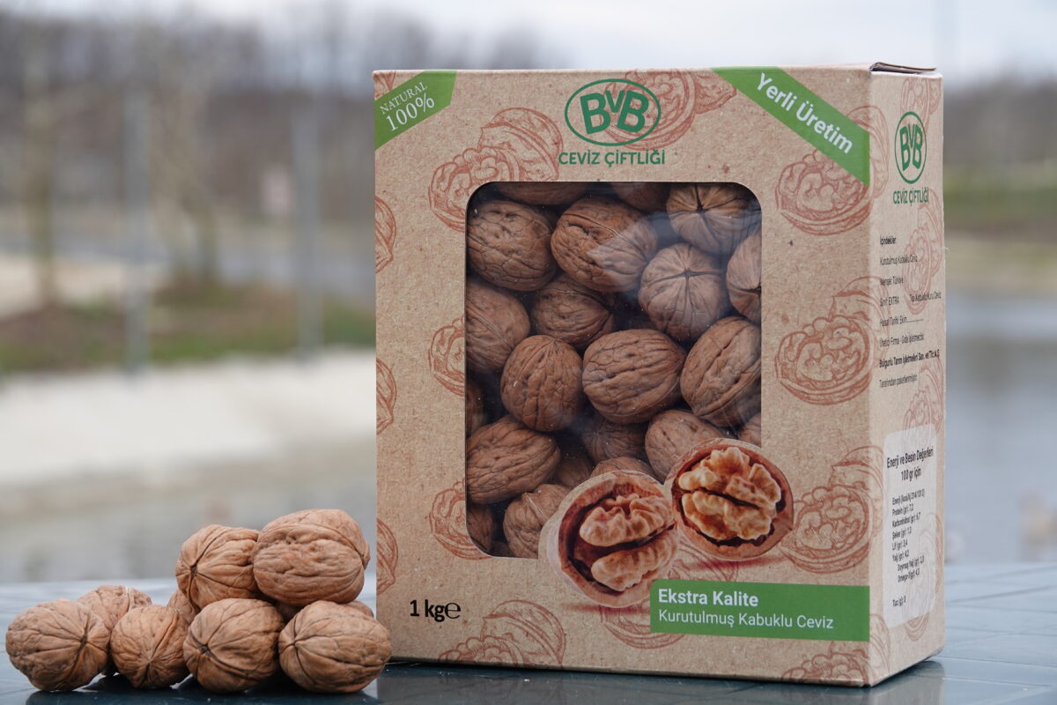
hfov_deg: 17.2
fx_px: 3494
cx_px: 528
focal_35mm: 119
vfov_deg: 11.5
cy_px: 352
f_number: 4
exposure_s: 1/125
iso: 100
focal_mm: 43.48
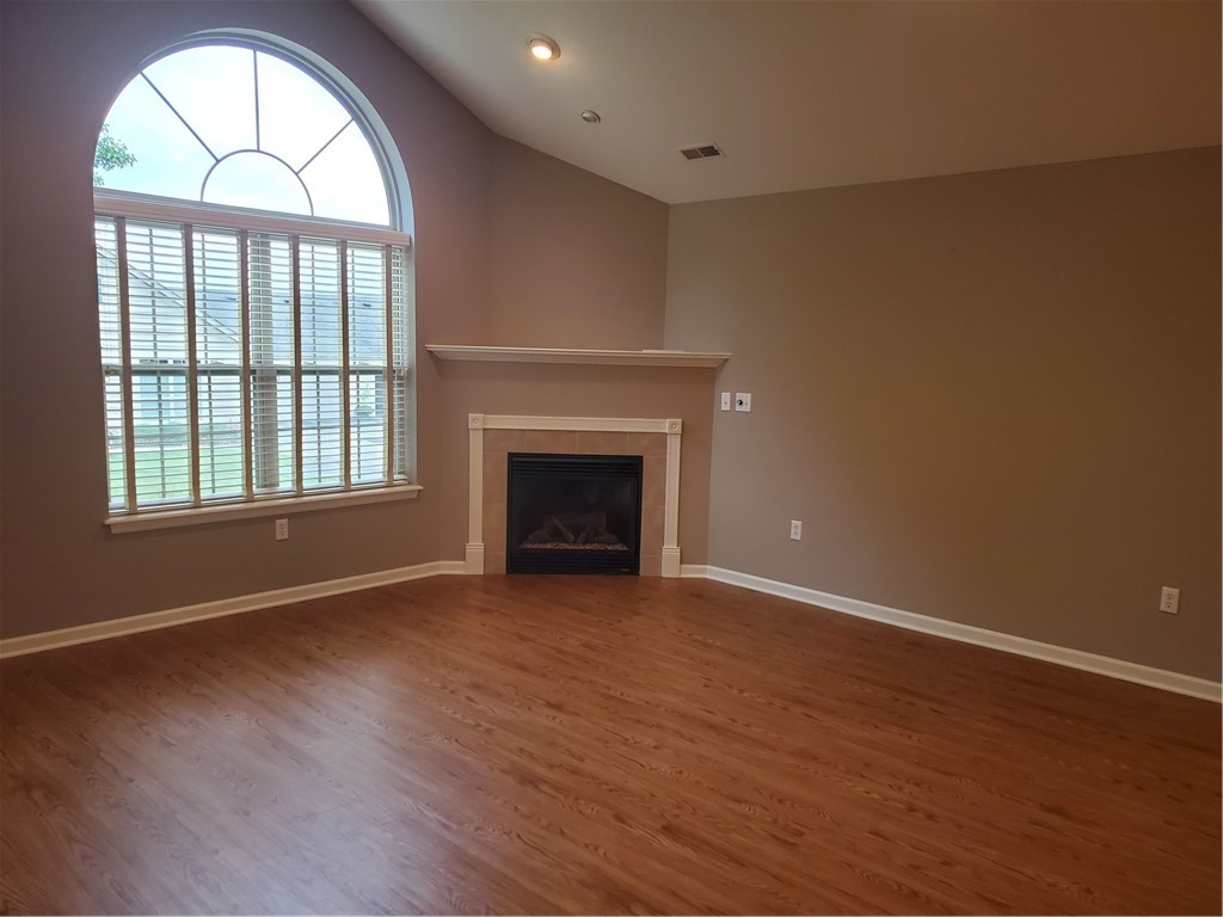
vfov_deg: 53.1
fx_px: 919
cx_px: 612
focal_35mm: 26
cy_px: 458
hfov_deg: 67.3
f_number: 2.4
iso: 250
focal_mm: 4.3
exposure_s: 1/120
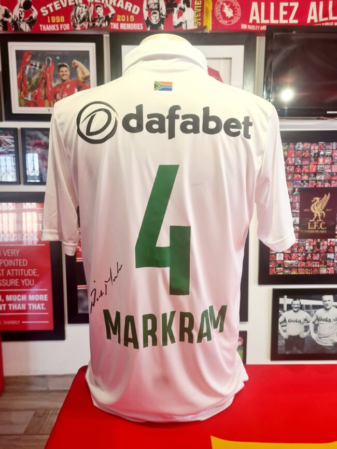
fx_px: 338
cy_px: 224
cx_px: 168
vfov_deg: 67.3
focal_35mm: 26
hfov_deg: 53.1
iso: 64
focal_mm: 5.4
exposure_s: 1/50
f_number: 1.8
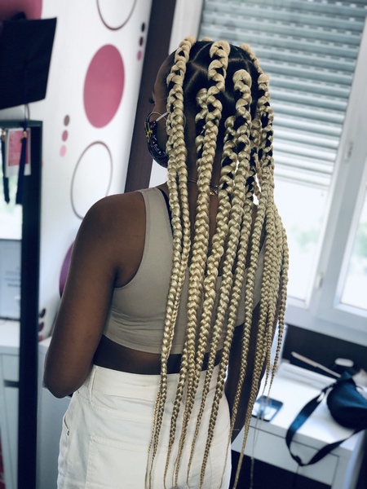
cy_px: 244
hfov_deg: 28.0
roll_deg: -9.7
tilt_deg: -14.6
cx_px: 184
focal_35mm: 52
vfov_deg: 36.8
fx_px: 735
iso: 64
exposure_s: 1/60
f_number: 2.4
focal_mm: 6
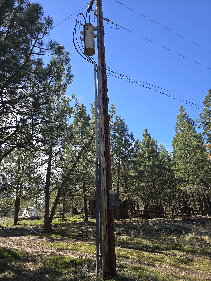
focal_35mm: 23
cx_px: 106
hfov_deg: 58.9
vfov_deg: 73.9
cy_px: 140
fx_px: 187
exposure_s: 1/327
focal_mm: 6.3
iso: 12
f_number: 1.7
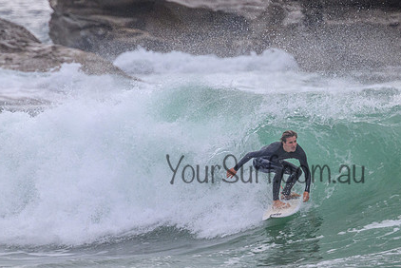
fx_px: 12250
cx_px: 264
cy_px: 161
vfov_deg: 1.3
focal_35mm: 1099
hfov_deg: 1.9
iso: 1600
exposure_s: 1/1600
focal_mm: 800
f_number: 11
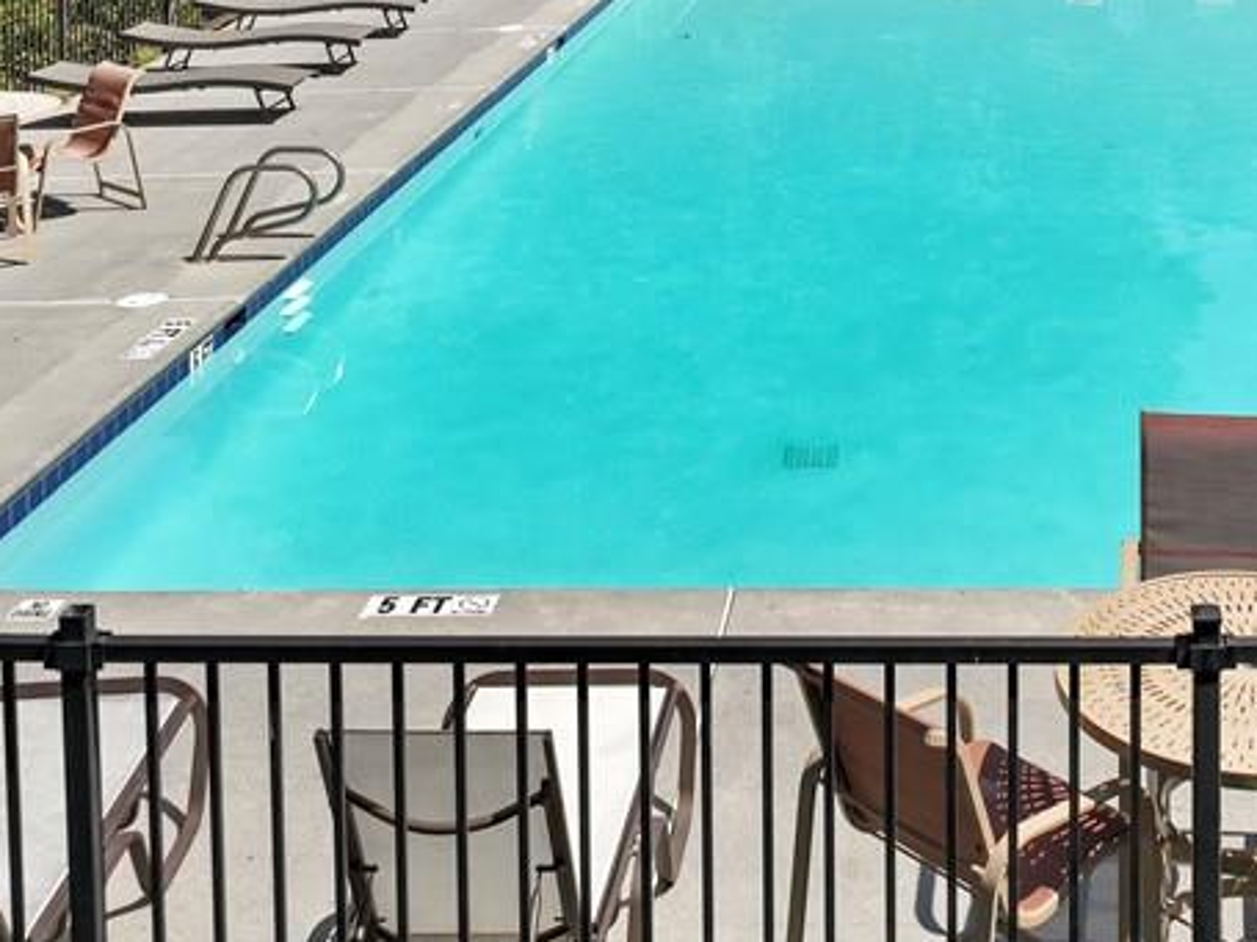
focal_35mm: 54
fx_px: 1960
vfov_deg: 26.1
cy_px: 81
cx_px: 1008
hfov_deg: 34.4
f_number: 4
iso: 200
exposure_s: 1/2000
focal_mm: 12.29
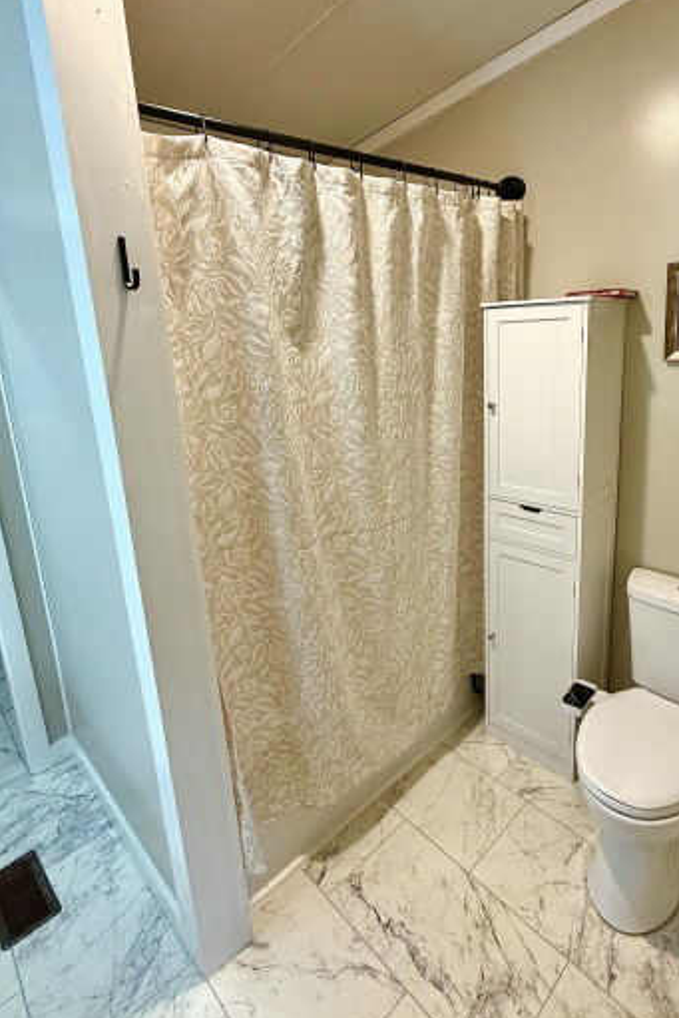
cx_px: 416
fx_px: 537
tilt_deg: -12.8
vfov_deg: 86.5
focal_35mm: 19
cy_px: 449
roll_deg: +2.7
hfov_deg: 63.8
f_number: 2.2
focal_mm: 2.22
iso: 200
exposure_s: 1/60
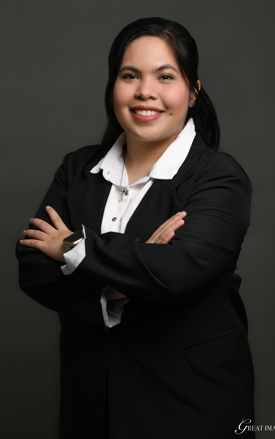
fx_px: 1295
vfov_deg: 19.3
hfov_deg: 12.1
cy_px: 219
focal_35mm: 108
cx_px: 142
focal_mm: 70
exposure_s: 1/125
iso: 100
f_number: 9
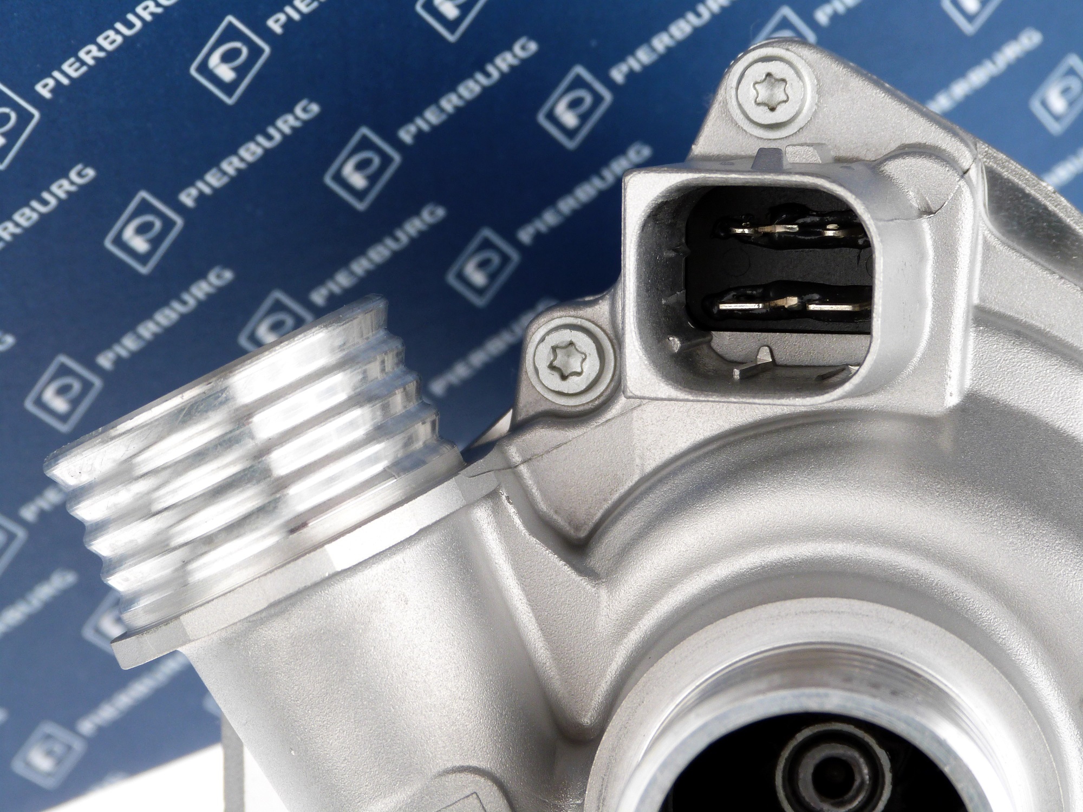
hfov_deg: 15.2
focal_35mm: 130
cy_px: 406
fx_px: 4067
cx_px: 542
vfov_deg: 11.4
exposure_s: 1/80
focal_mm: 23.5
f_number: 3.6
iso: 125
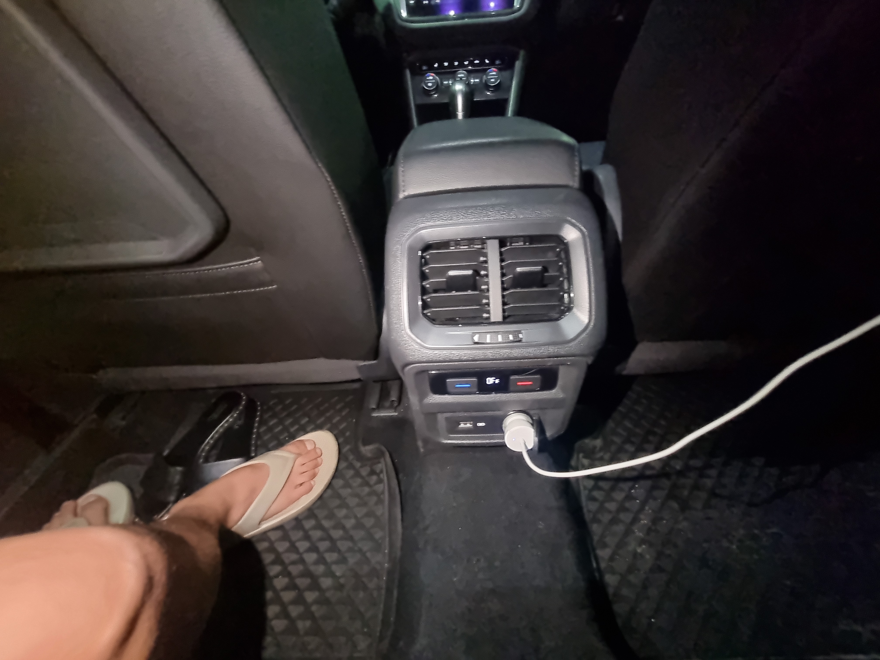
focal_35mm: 13
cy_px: 330
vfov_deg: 89.9
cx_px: 440
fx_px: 330
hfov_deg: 106.2
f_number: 2.2
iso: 1600
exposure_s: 1/24
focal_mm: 2.2
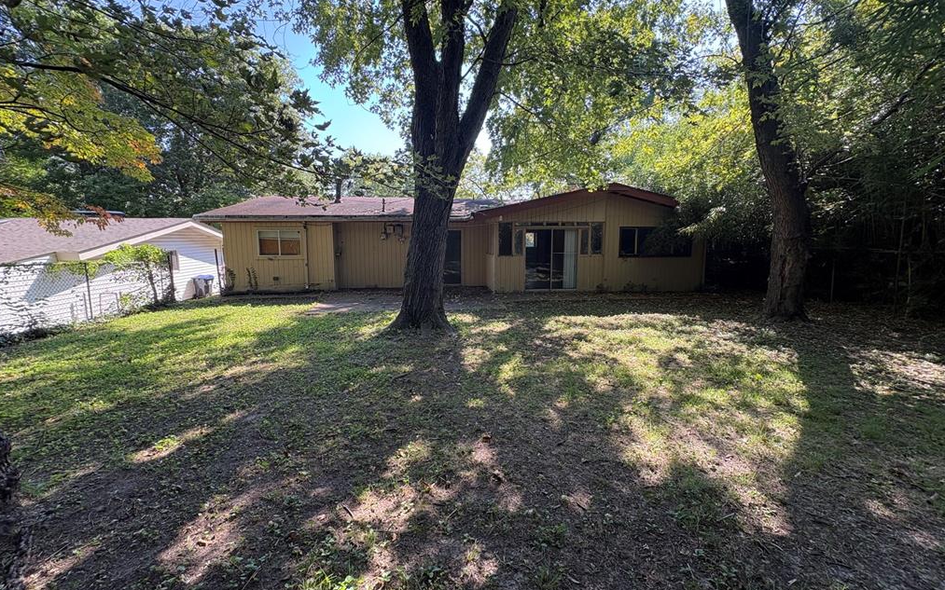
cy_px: 282
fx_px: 386
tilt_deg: -6.9
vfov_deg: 74.7
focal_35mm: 15
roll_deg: +0.4
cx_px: 468
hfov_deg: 101.5
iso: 64
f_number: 2.2
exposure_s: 1/164
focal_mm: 2.22
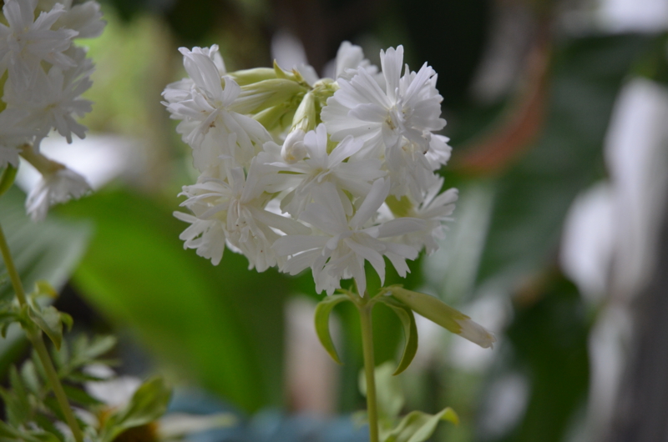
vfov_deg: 15.1
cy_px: 221
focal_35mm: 90
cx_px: 334
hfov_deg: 22.7
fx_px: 1667
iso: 900
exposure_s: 1/125
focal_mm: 60
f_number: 4.5
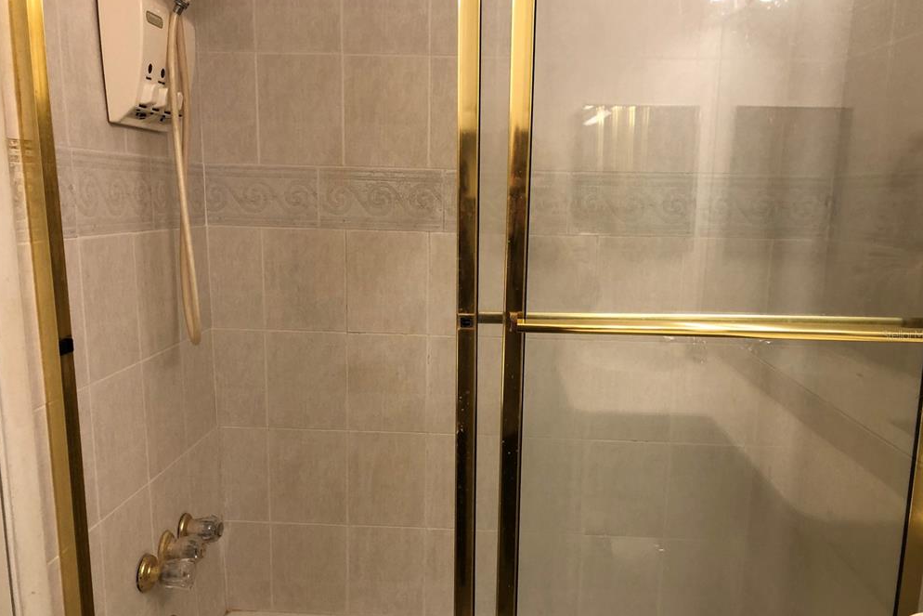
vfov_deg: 43.6
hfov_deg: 61.9
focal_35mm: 30
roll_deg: -0.4
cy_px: 334
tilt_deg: -11.4
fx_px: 769
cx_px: 462
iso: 25
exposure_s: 1/30
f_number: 1.8
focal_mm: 3.99
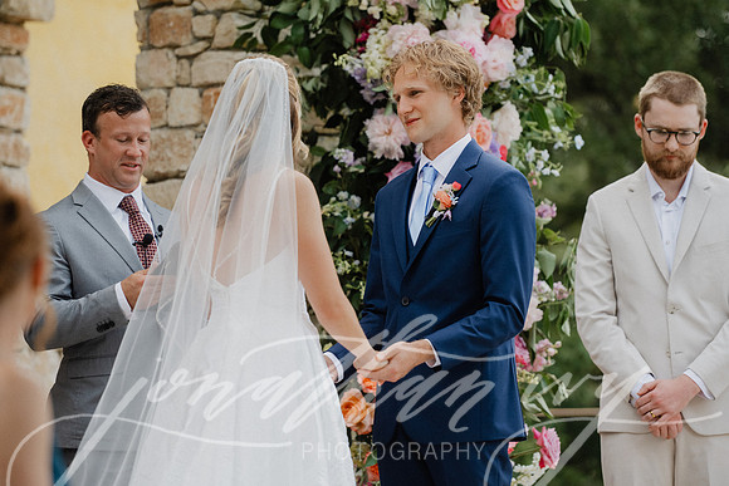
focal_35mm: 185
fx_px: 3747
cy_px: 243
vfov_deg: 7.4
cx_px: 364
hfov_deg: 11.1
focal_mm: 185
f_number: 2.8
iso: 500
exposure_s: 1/2000
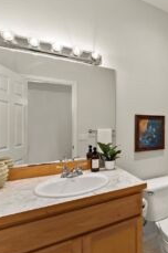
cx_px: 136
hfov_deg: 54.9
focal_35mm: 21
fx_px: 147
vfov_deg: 81.3
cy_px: 131
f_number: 7.1
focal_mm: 12
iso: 1000
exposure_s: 1/10
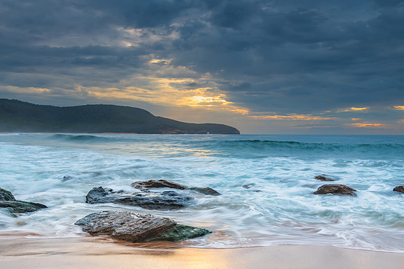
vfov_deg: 34.4
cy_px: 134
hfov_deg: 49.8
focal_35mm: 39
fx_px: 435
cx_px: 202
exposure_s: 1/3
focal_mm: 38
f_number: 9
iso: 80
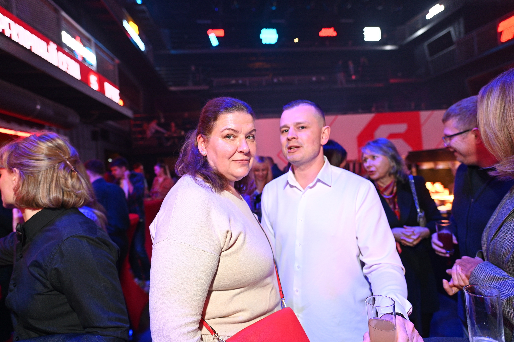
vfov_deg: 61.9
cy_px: 171
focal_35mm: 20
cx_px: 257
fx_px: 285
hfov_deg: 84.0
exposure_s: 1/160
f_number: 2.8
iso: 1000
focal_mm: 20
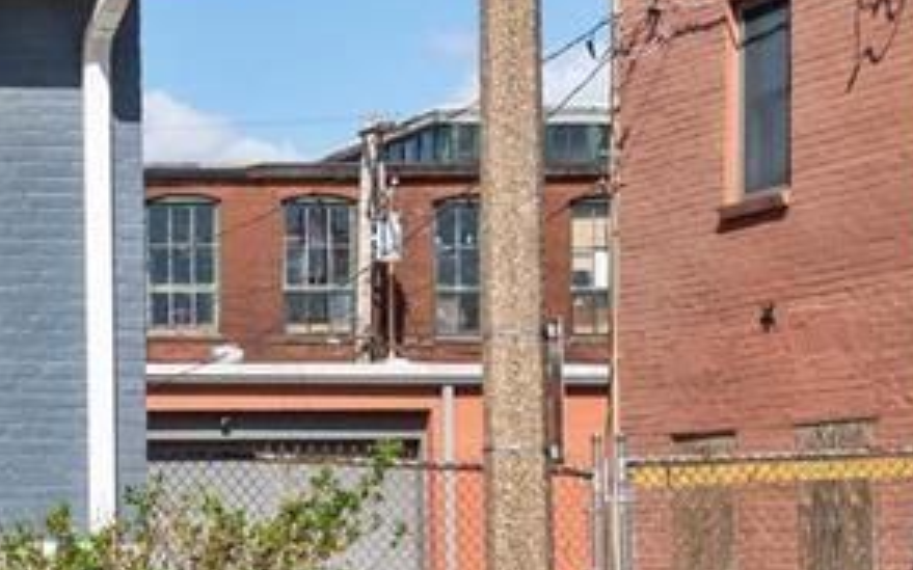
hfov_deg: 17.3
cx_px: -502
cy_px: 274
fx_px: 2662
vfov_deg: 12.2
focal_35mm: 107
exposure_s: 1/1600
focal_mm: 20
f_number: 8
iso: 400
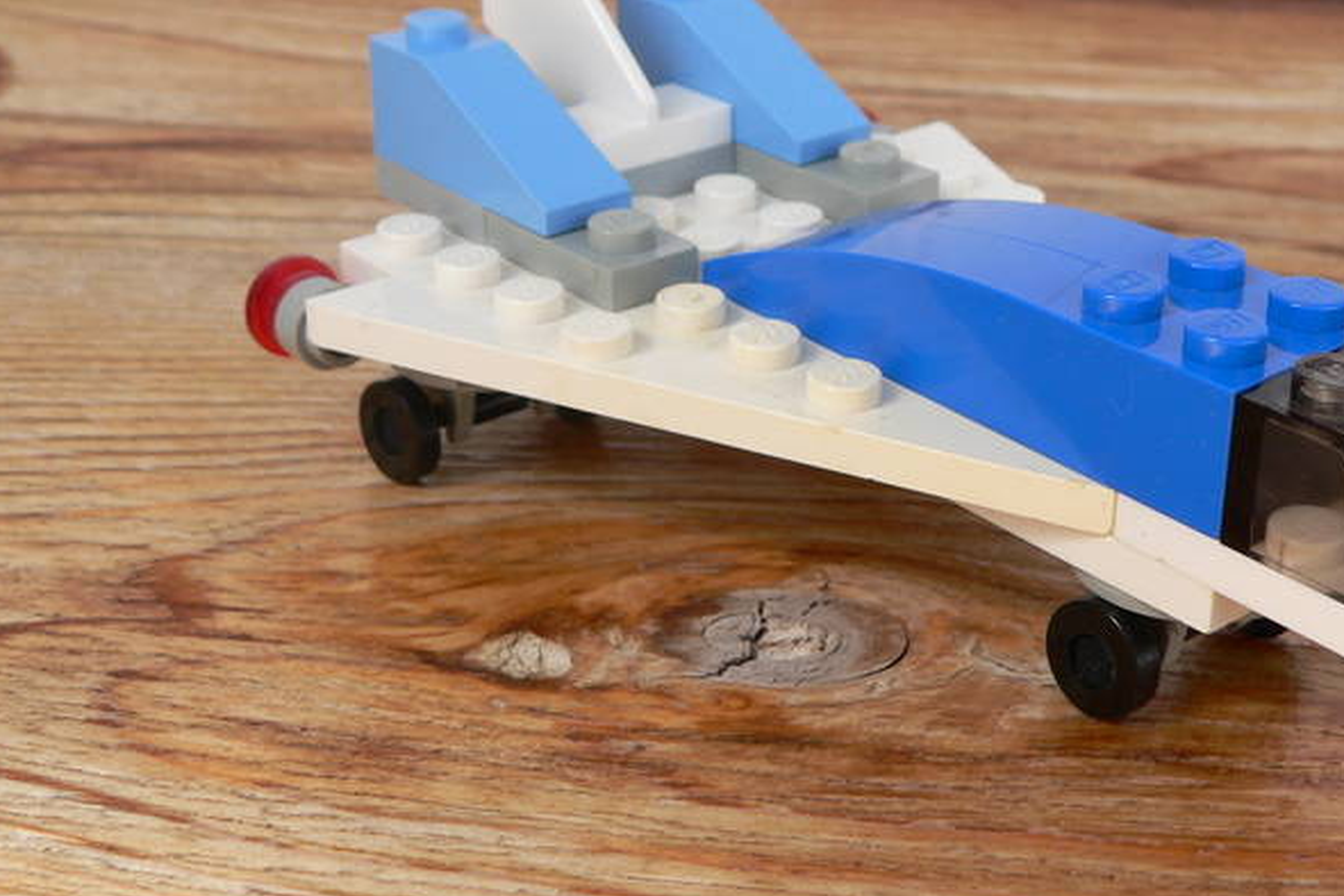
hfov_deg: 34.6
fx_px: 2128
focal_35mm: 57
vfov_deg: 23.8
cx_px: 923
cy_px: 438
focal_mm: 6
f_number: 4
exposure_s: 1/160
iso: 80
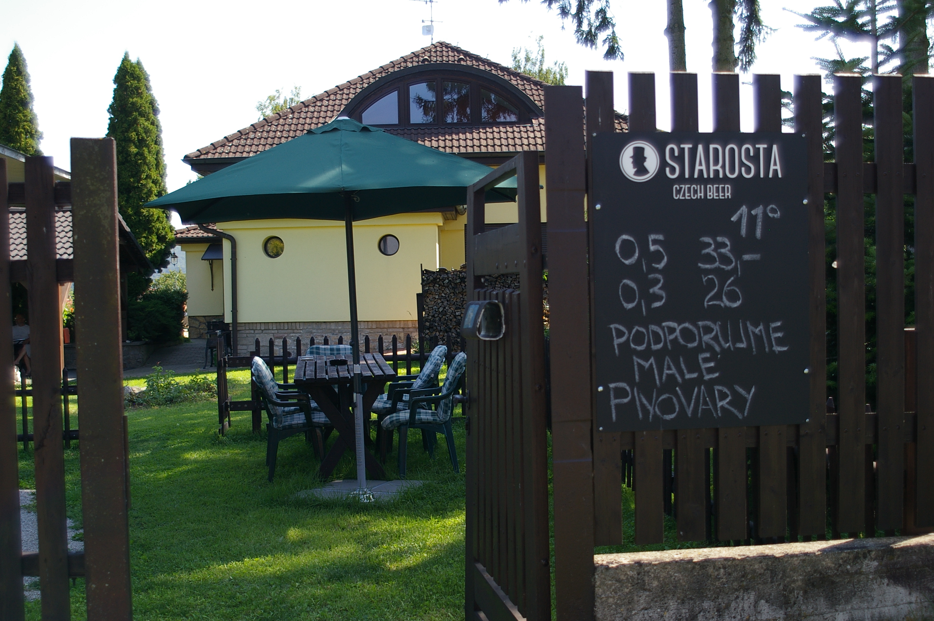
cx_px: 467
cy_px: 310
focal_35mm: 42
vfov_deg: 31.8
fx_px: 1089
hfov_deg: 46.4
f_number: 4
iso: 200
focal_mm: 28
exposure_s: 1/500
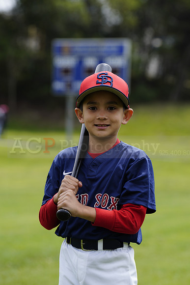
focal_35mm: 200
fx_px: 1582
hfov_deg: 6.9
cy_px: 142
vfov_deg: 10.3
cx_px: 95
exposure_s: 1/250
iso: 100
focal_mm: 200
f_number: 6.3
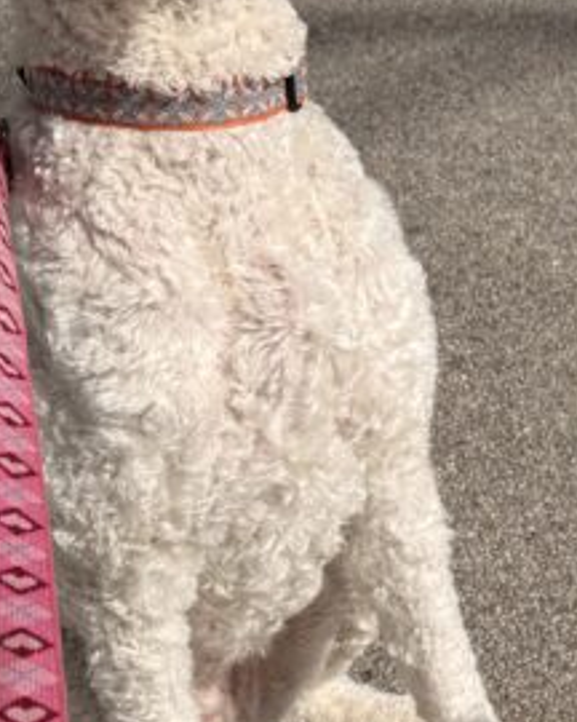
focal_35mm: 89
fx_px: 1900
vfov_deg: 21.2
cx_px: 823
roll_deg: -0.2
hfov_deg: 16.0
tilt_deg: -35.8
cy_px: 586
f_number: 1.78
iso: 80
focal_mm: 6.76
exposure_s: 1/6173
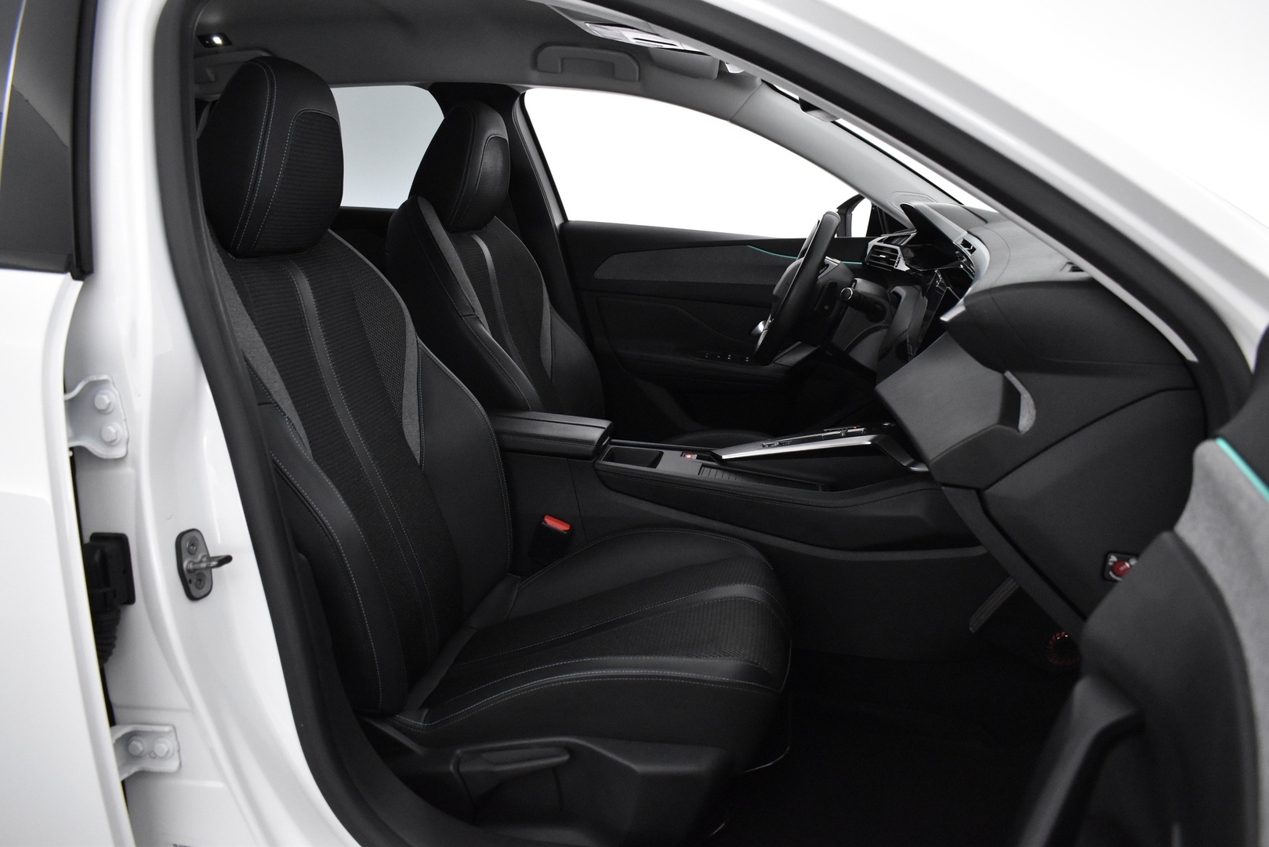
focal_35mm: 27
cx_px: 634
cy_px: 424
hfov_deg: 67.4
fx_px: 952
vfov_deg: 47.9
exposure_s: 1/60
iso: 3200
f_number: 4
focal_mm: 18
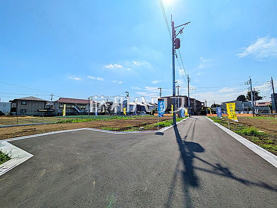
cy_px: 104
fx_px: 112
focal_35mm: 14
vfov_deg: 85.7
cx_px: 138
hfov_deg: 102.1
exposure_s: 1/4367
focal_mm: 1.83
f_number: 2.2
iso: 50
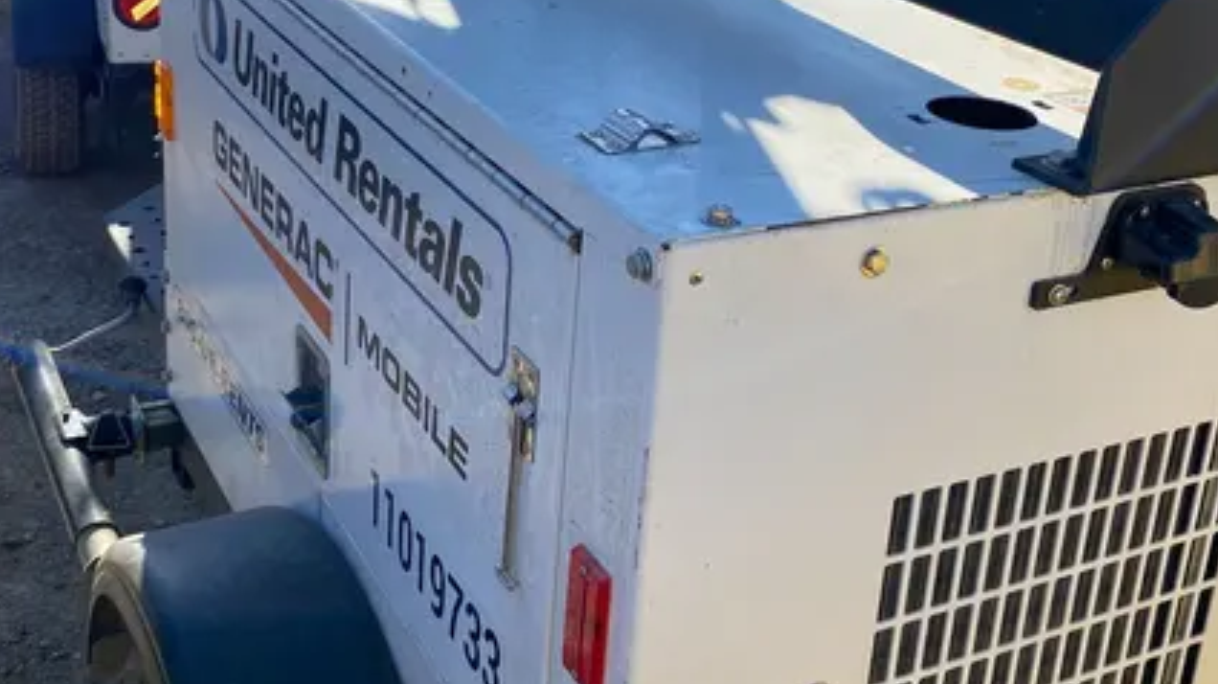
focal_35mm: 49
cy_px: 182
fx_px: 1582
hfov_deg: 42.1
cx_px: 641
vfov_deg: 24.2
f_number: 1.8
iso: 32
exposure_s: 1/1464
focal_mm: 4.25
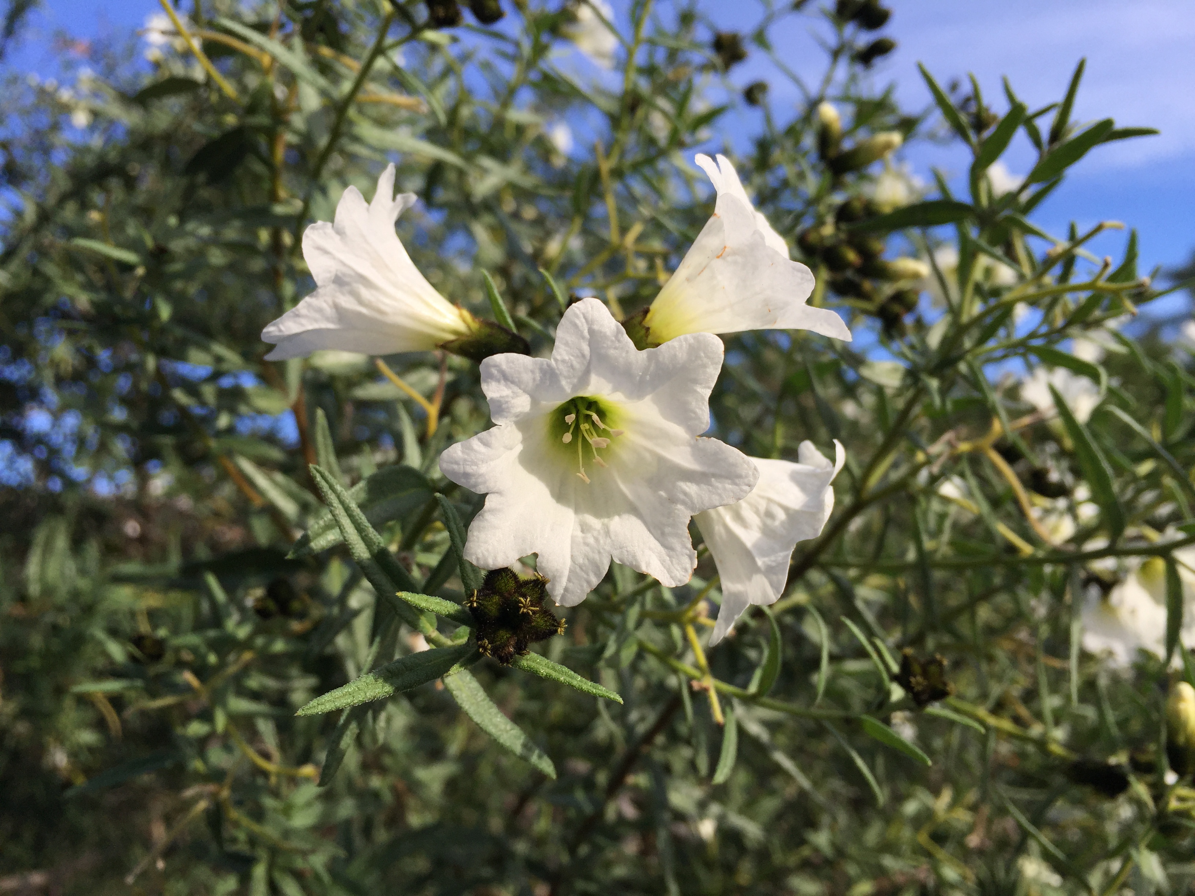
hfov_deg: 61.7
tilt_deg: +12.3
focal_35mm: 29
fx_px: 1001
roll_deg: +9.5
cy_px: 448
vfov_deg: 48.2
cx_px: 598
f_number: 2.2
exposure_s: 1/1582
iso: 32
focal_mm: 4.15
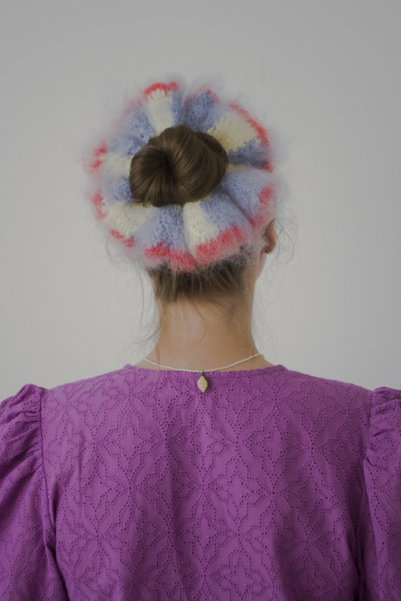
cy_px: 300
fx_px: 1379
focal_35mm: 82
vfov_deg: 24.6
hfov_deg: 16.5
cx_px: 200
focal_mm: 55
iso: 220
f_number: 5.6
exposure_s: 1/80
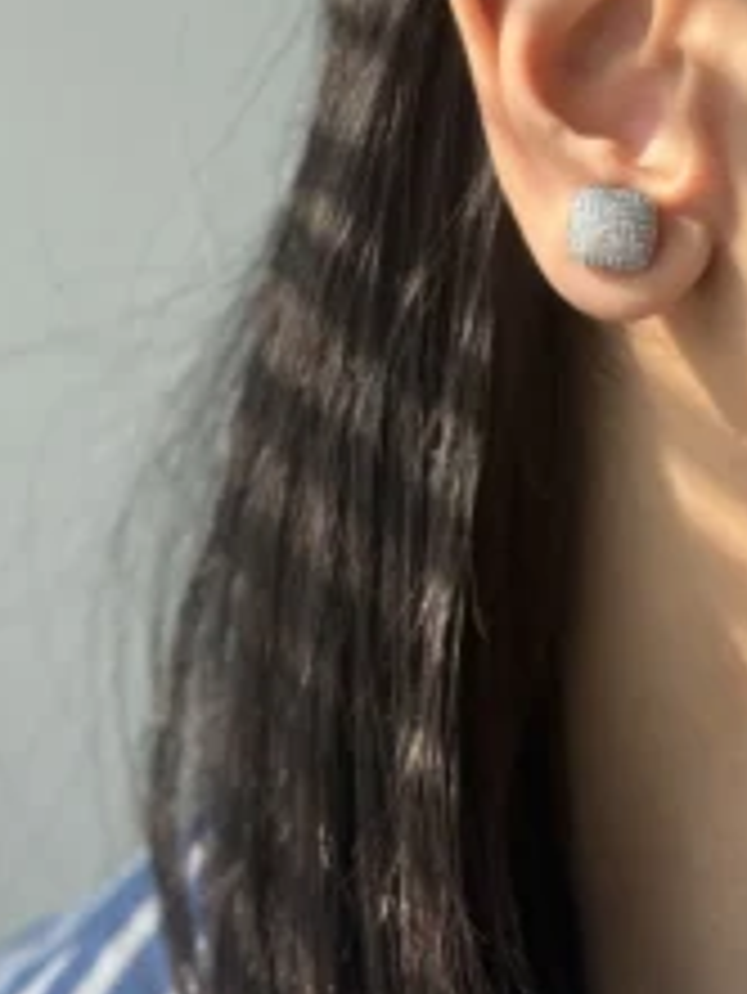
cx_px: 378
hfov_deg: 17.0
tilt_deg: -5.6
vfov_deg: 22.4
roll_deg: -1.0
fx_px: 2501
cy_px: 337
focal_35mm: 87
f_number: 1.78
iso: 80
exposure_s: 1/339
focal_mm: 6.76
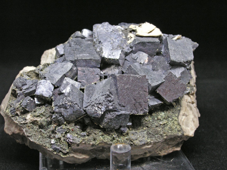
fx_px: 420
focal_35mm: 64
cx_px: 114
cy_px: 85
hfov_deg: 30.3
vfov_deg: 22.9
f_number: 5.2
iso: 200
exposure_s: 1/30
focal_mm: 16.3
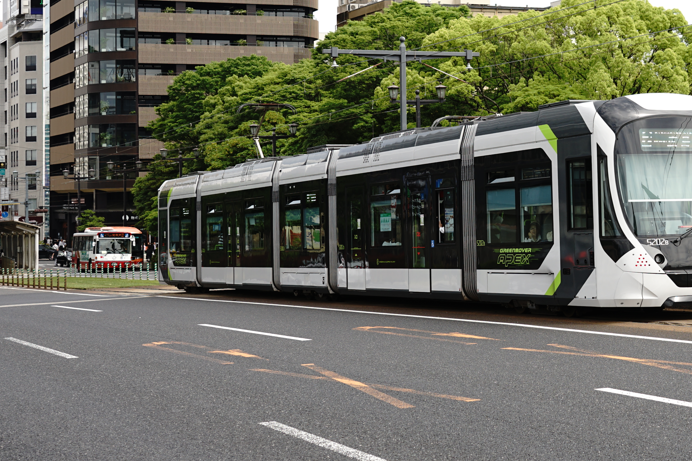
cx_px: 591
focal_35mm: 80
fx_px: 1538
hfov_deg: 24.8
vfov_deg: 16.9
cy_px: 98
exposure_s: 1/500
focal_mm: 43
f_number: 4.5
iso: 100
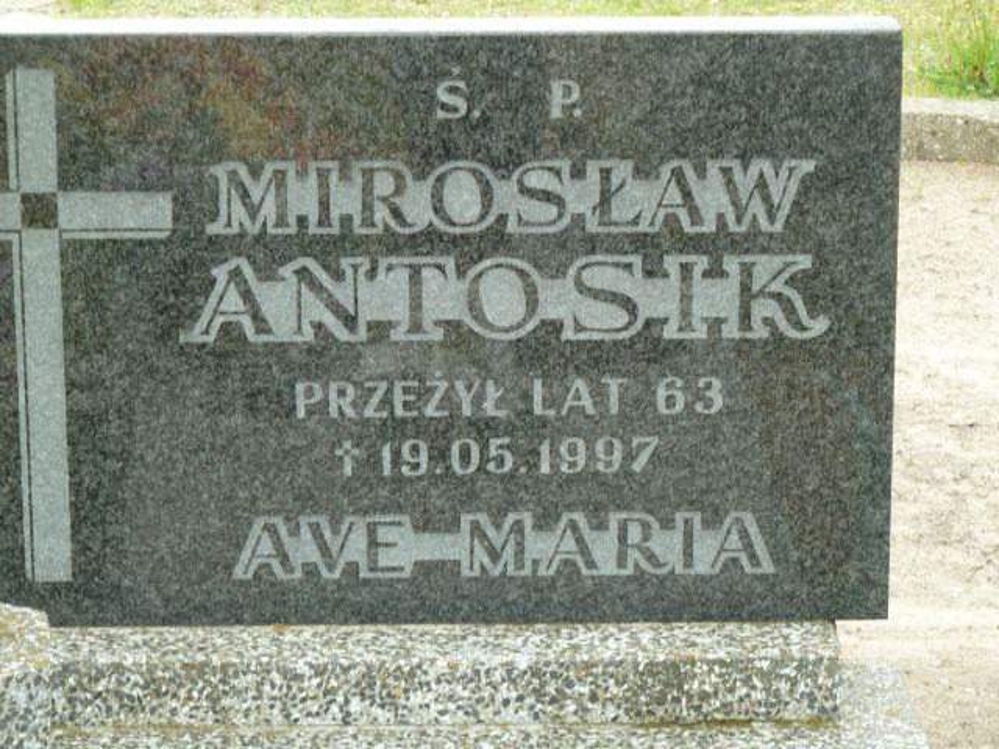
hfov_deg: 15.4
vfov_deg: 11.6
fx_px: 3694
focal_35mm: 128
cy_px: 374
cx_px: 500
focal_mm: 21
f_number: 4.4
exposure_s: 1/50
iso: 80
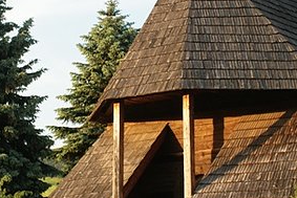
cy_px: -12
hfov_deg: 16.5
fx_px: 1023
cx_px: 89
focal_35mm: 124
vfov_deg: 10.9
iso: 100
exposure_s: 1/100
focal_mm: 26
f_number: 6.3
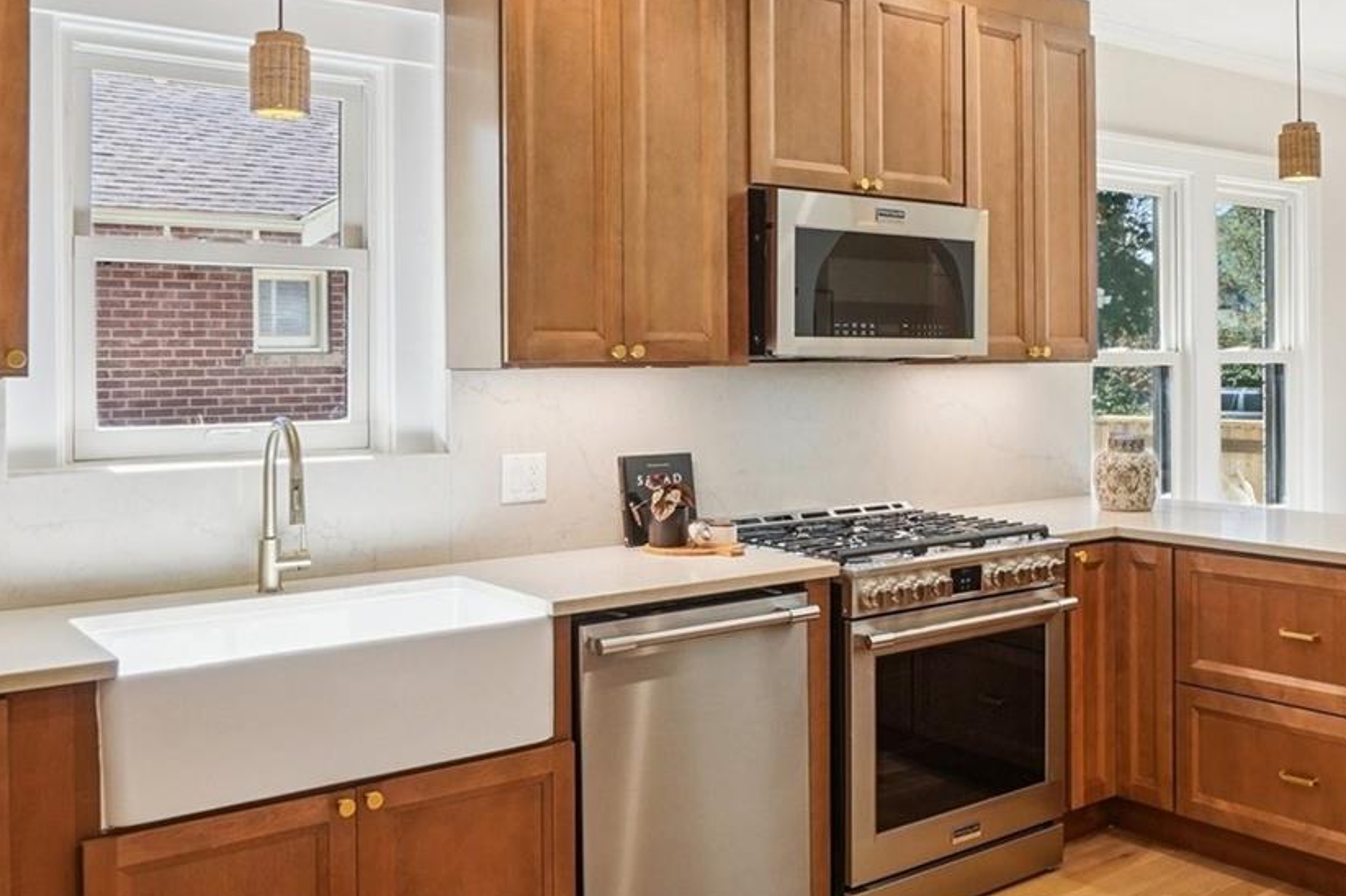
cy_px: 376
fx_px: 1308
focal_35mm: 35
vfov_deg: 37.7
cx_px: 860
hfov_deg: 53.7
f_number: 8
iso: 250
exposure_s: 1/30
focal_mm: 12
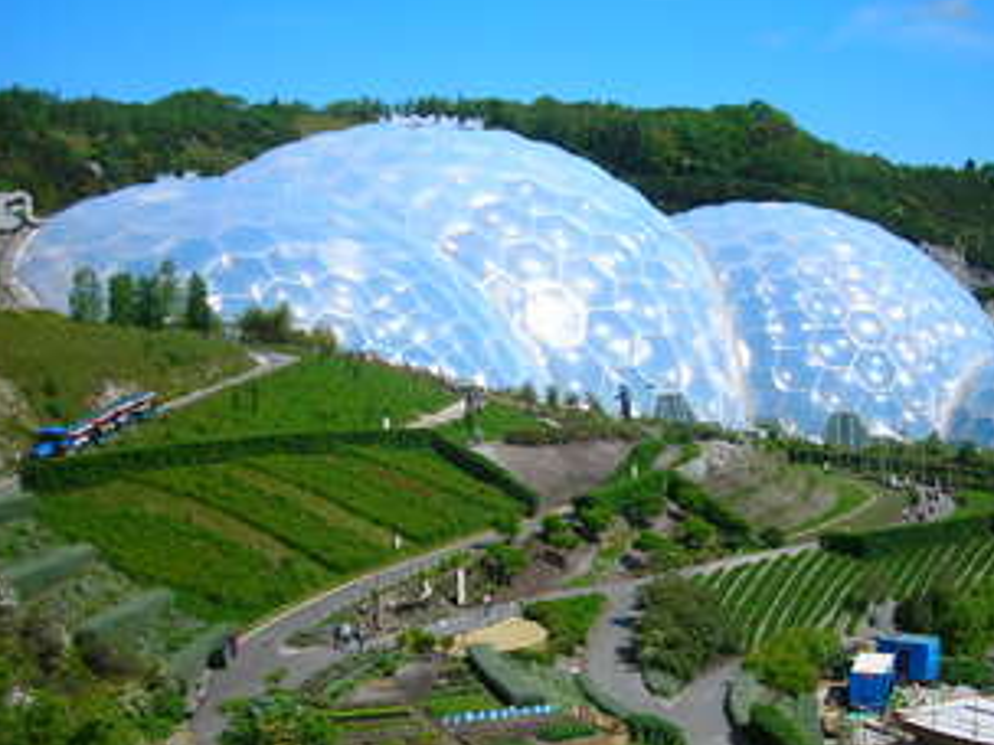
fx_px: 1579
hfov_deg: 34.9
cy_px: 461
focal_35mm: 55
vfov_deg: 26.5
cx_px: 575
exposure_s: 1/240
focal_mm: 6.3
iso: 50
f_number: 6.4
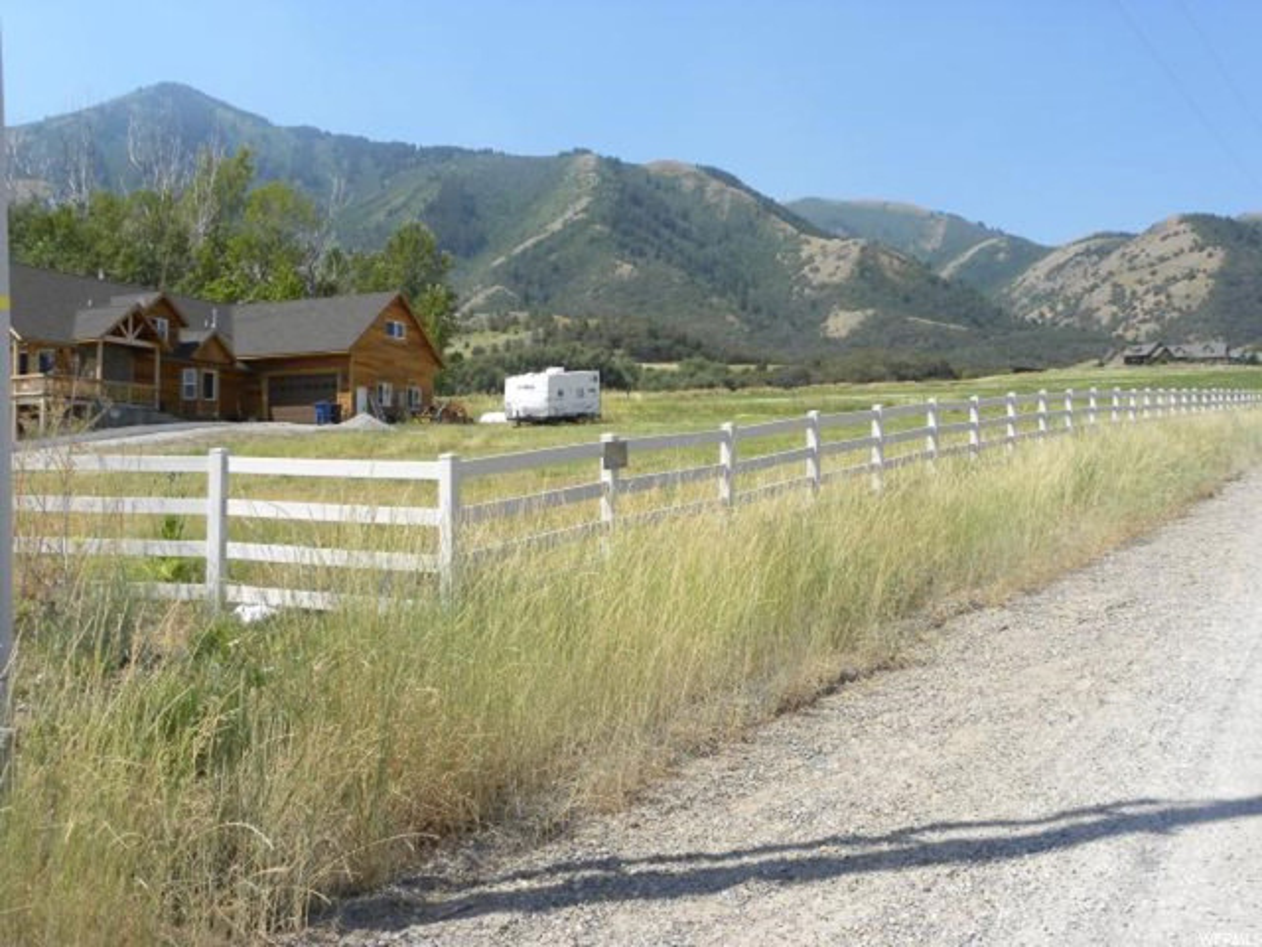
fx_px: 1349
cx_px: 631
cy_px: 474
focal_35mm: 37
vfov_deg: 38.7
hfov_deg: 50.1
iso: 64
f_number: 5.6
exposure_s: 1/243
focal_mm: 6.6
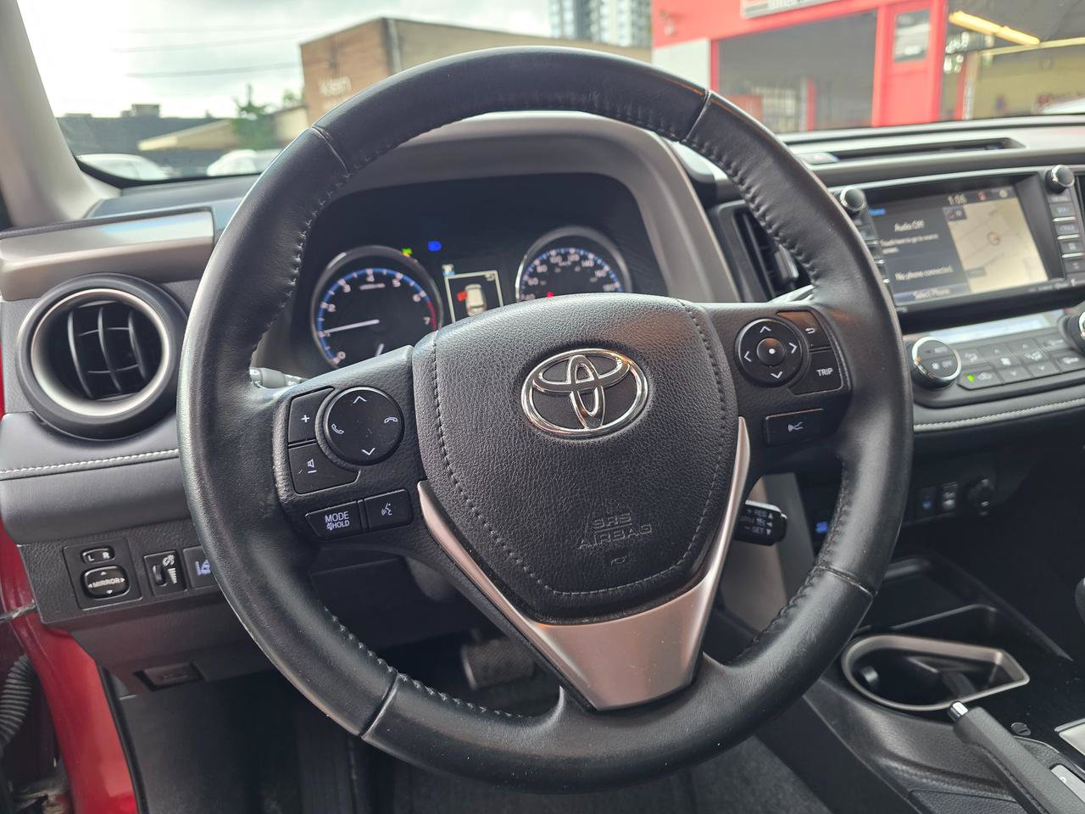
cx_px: 542
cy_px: 407
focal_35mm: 23
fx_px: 721
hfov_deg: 73.9
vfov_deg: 58.9
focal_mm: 6.3
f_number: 1.7
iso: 125
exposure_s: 1/57
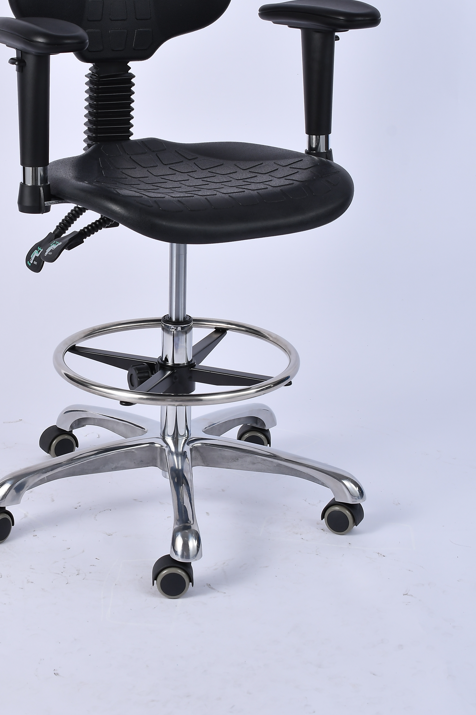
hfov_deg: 16.2
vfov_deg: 24.1
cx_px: 170
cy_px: 234
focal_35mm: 84
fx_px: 1666
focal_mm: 40
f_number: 10
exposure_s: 1/125
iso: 125
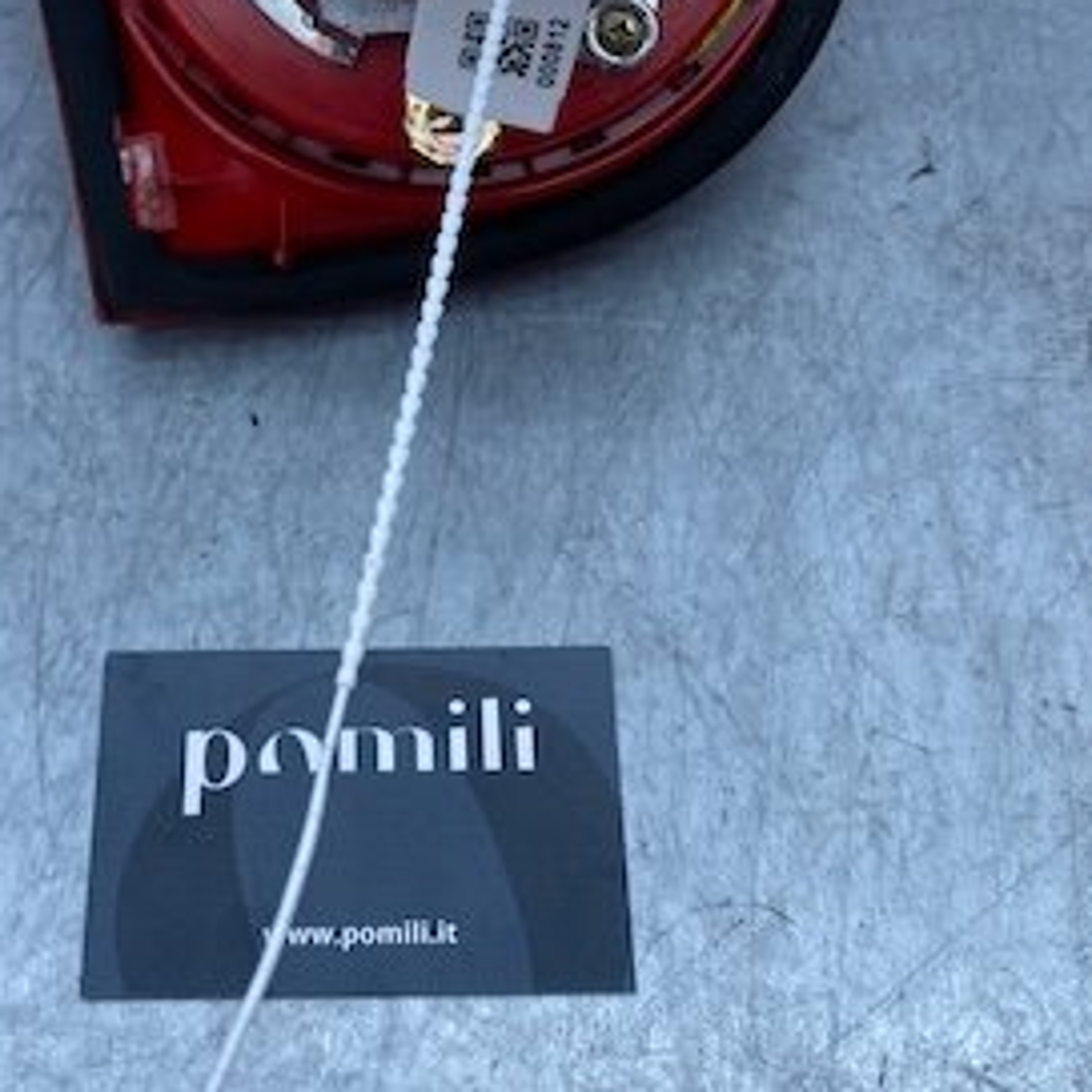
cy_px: 104
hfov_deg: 31.4
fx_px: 1927
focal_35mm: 54
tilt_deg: -52.7
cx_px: 377
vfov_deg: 30.2
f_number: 1.8
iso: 32
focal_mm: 4.25
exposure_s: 1/949
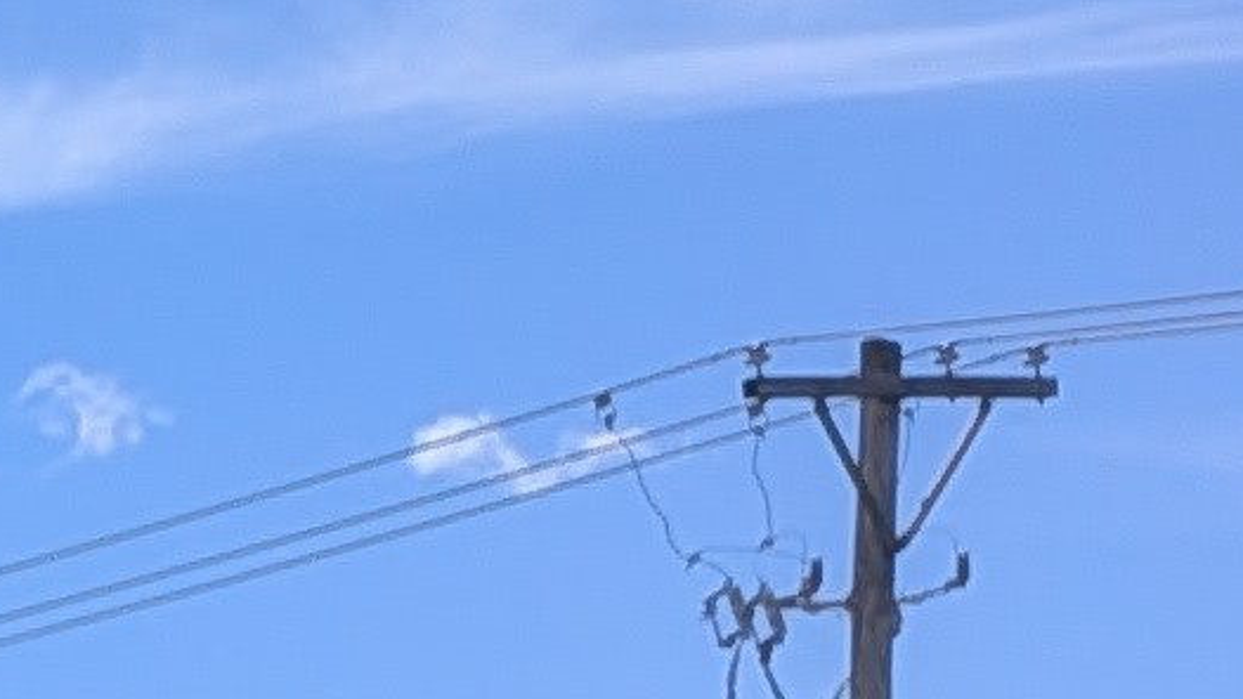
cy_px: 2673
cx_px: -3230
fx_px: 6560
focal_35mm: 199
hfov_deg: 8.1
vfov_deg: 5.4
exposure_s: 1/1776
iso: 26
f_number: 1.7
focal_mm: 4.53
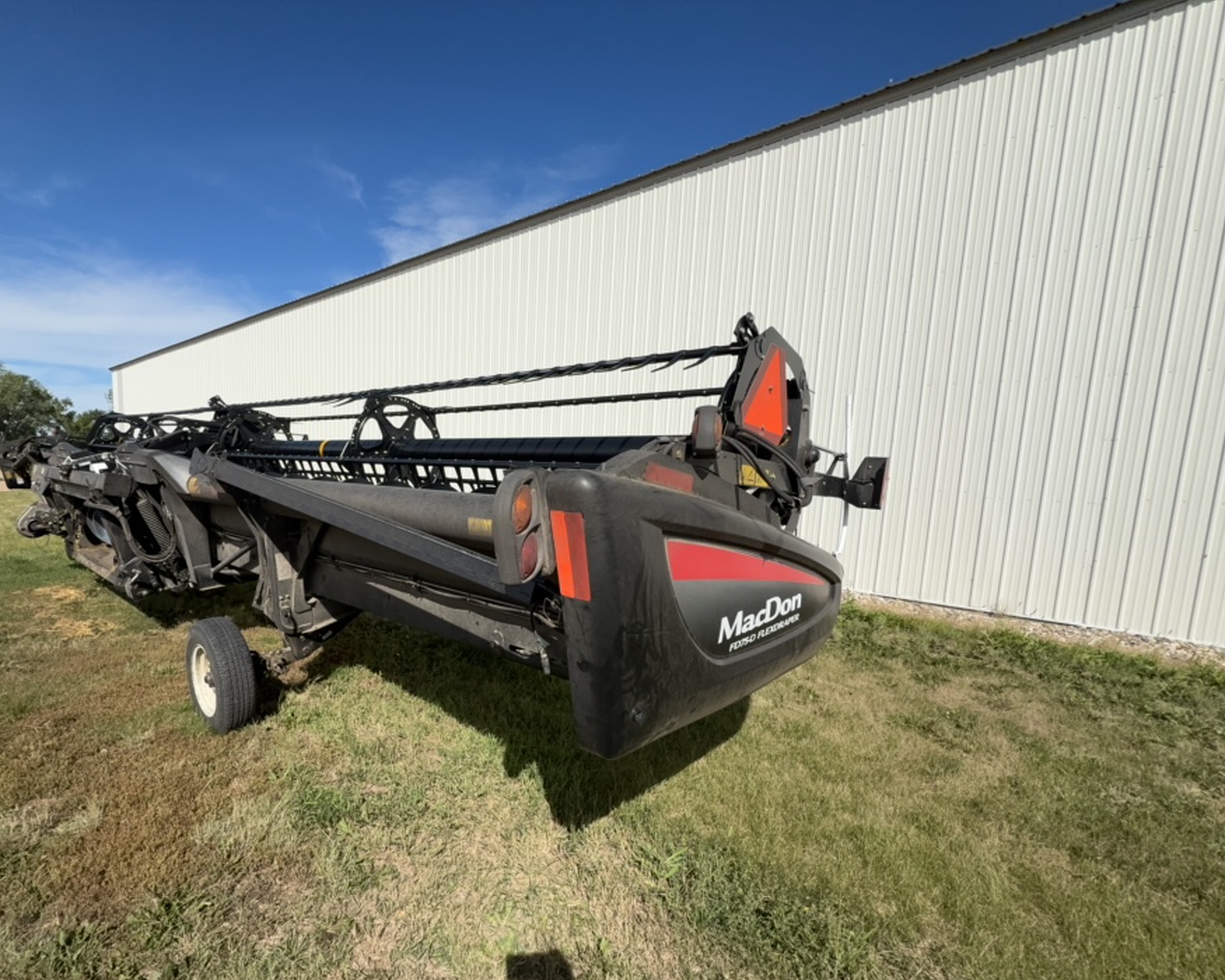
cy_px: 536
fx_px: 580
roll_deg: -3.4
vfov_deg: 80.2
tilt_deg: -7.2
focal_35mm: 16
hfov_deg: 92.6
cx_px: 533
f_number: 2.2
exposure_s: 1/1595
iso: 20
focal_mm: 2.22
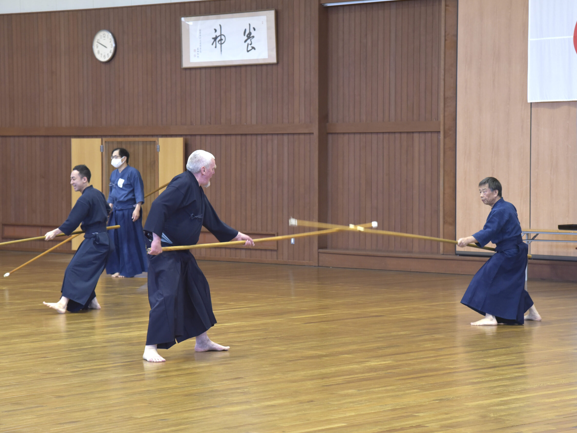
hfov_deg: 20.9
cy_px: 214
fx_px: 1567
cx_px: 316
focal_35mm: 94
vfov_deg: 15.7
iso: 2000
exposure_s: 1/160
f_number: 6.3
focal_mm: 86
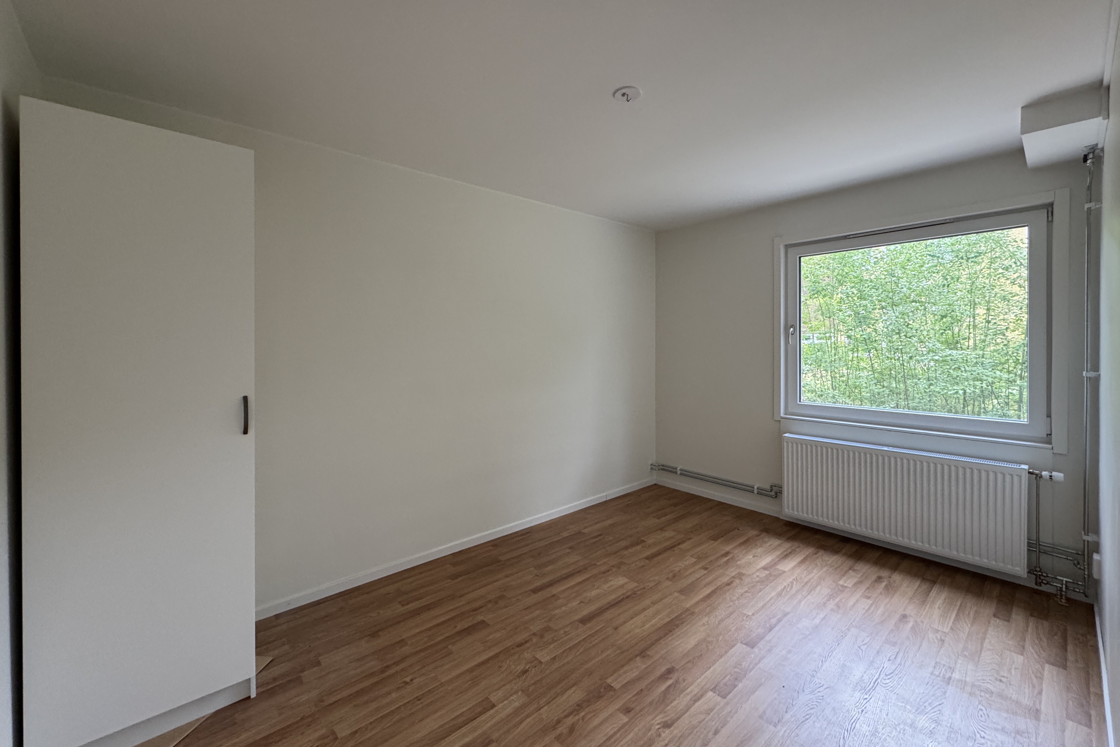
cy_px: 348
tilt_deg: -0.4
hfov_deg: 100.4
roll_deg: +0.3
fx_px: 467
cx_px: 561
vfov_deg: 77.2
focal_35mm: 15
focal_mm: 2.22
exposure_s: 1/99
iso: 320
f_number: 2.2
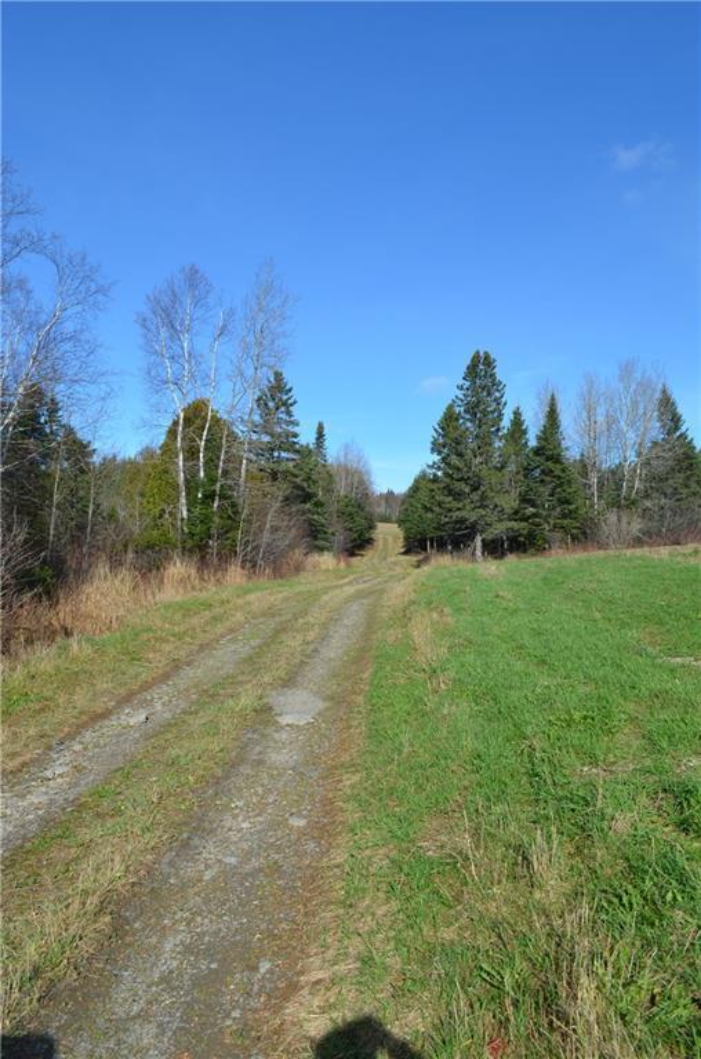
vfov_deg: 67.5
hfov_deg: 47.7
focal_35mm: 27
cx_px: 350
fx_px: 793
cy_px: 530
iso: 110
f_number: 8
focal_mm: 18
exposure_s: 1/250
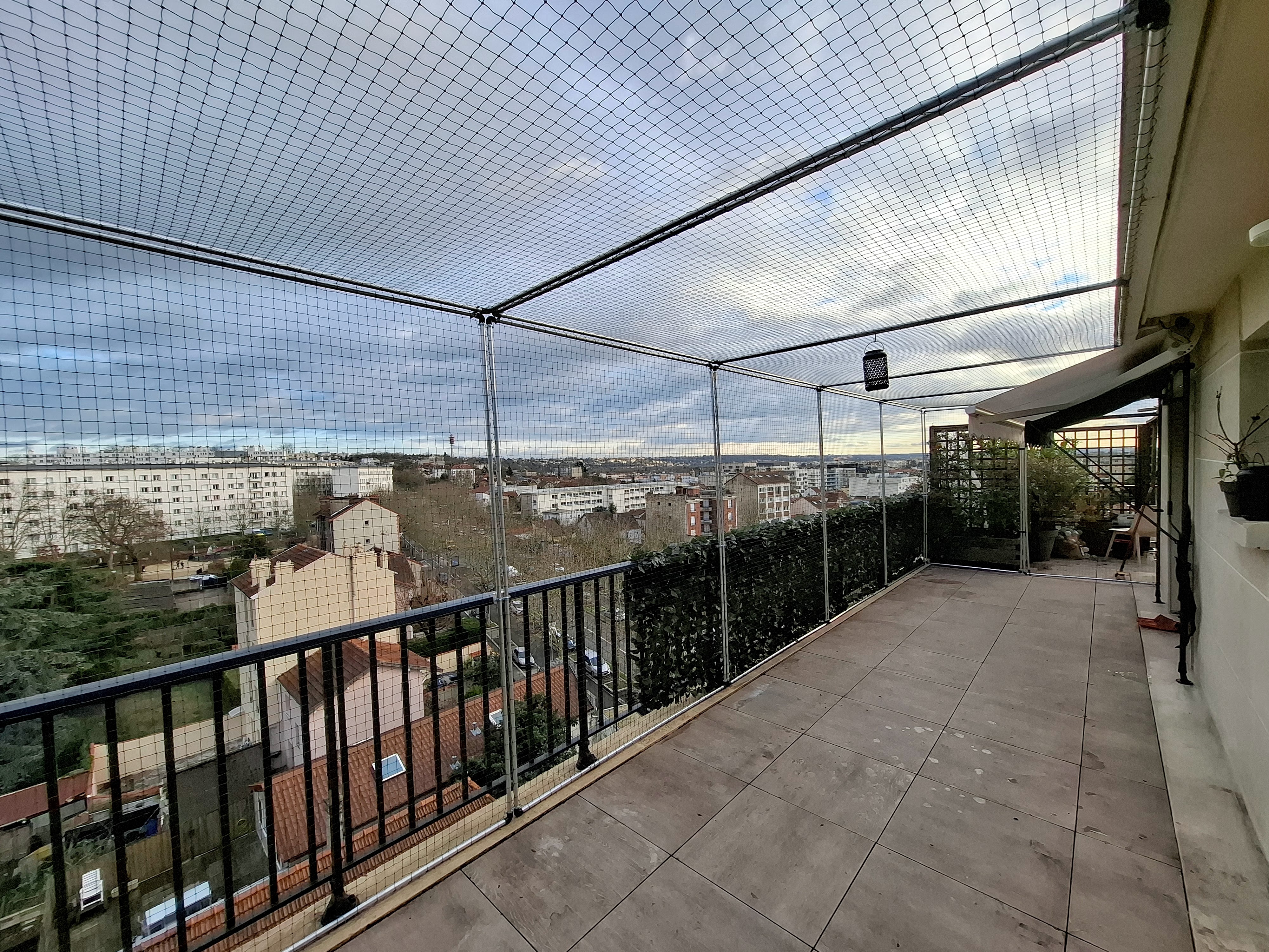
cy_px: 476
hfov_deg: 106.2
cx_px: 634
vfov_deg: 89.9
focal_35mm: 13
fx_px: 477
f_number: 2.2
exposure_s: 1/485
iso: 40
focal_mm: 1.74
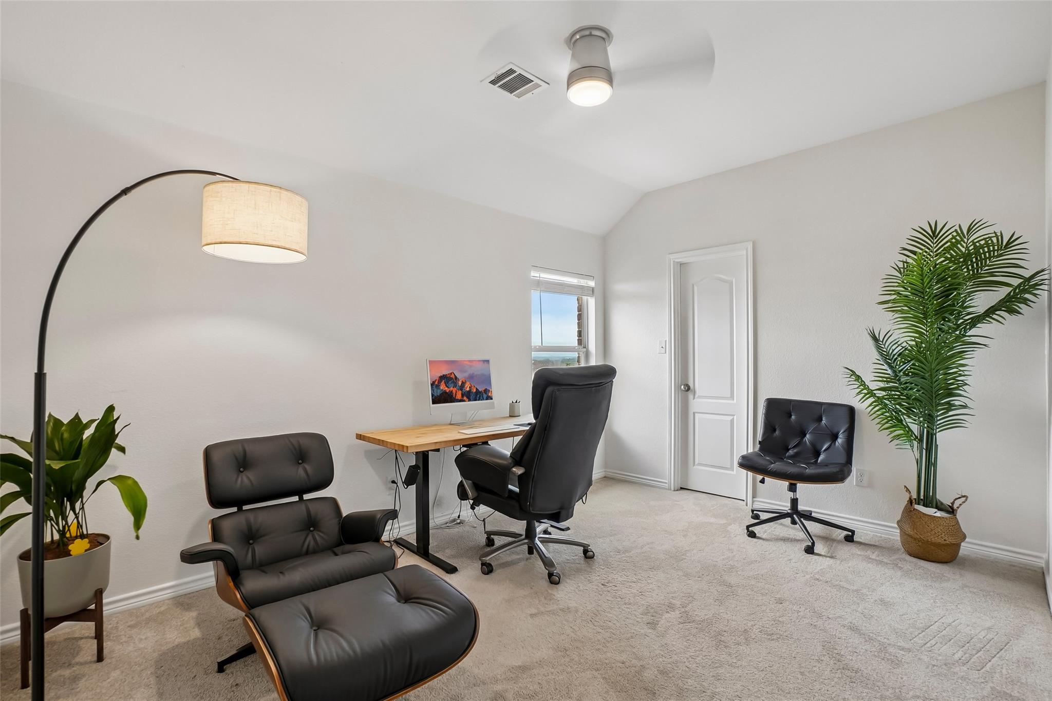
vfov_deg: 77.3
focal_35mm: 15
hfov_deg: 100.4
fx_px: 438
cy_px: 350
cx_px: 526
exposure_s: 1/20
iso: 400
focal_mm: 10
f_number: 8
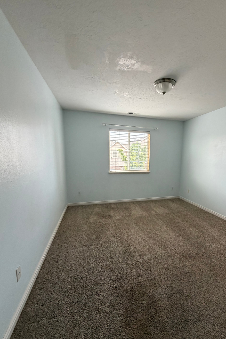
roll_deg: -1.2
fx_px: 151
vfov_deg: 96.6
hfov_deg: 73.0
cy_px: 179
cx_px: 136
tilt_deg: -8.0
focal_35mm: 16
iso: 250
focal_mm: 2.22
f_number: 2.2
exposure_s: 1/121
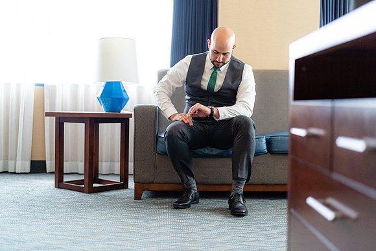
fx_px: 522
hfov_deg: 39.6
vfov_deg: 27.0
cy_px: 126
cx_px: 188
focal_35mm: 50
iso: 800
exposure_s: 1/500
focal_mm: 50
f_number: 1.4
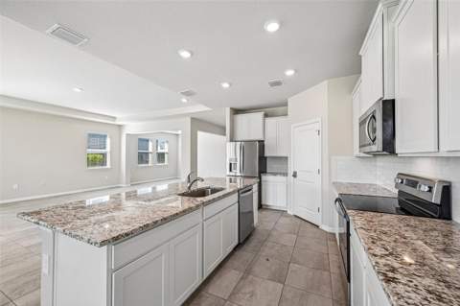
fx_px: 179
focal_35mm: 14
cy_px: 153
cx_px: 230
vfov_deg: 81.1
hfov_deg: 104.3
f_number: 8
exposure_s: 1/60
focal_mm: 14
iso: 400
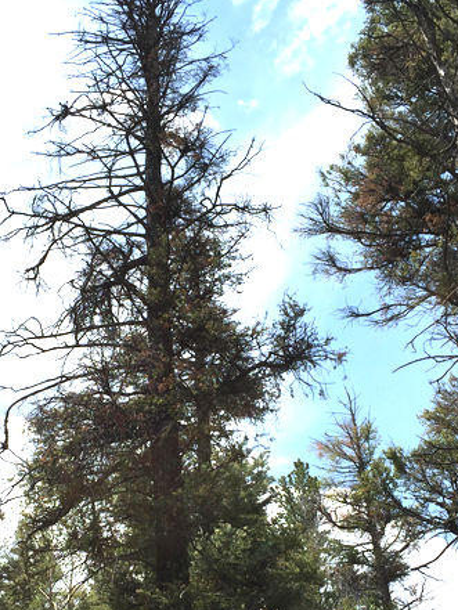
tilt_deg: +31.5
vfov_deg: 40.5
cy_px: 425
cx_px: 186
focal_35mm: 46
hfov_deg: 31.5
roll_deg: -0.3
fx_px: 811
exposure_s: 1/4405
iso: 32
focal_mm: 4.15
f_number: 2.2
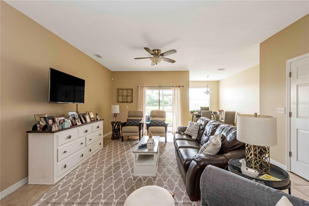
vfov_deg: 81.2
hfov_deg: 104.3
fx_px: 120
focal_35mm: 14
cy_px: 103
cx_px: 154
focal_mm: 14
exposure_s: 1/4
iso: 320
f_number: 8
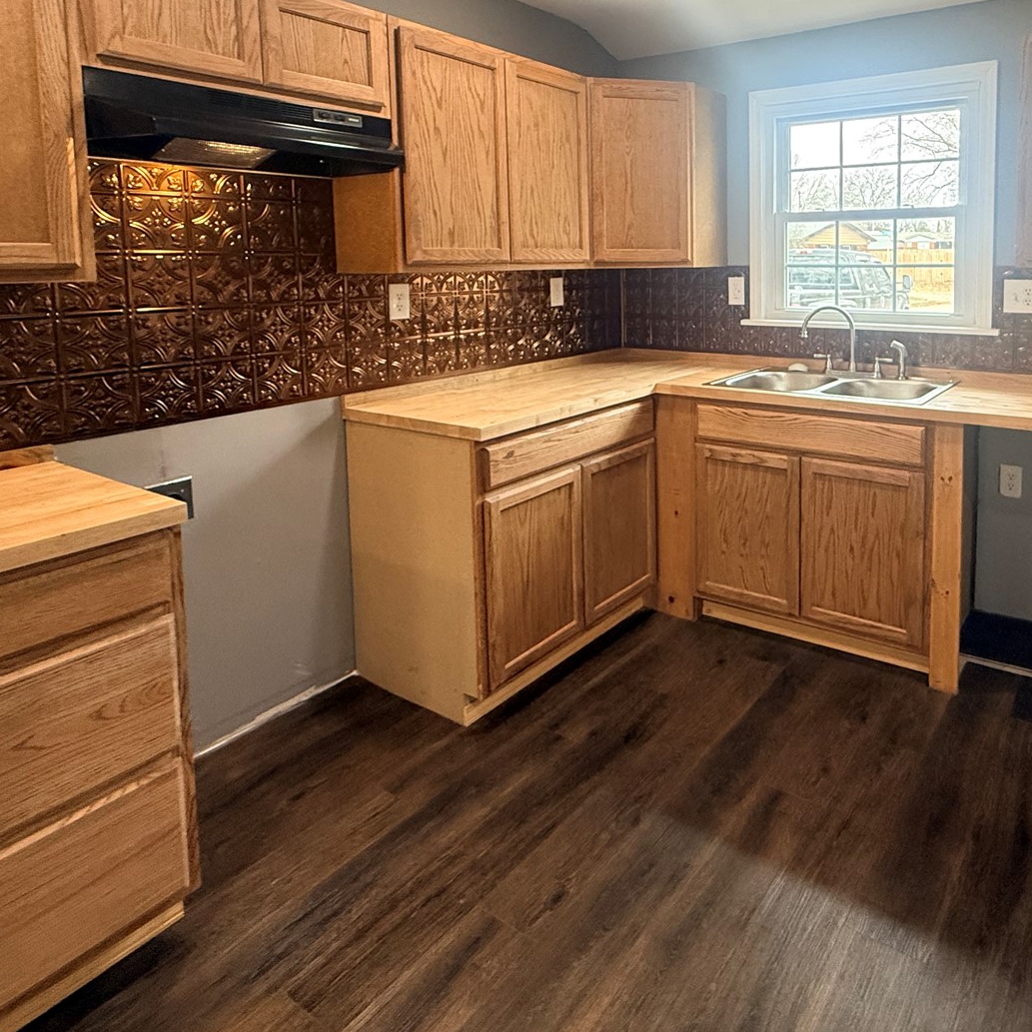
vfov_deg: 64.9
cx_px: 718
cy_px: 317
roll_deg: +0.6
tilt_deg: -4.7
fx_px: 776
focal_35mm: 23
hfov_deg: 64.8
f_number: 2.2
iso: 320
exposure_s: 1/120
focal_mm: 2.22
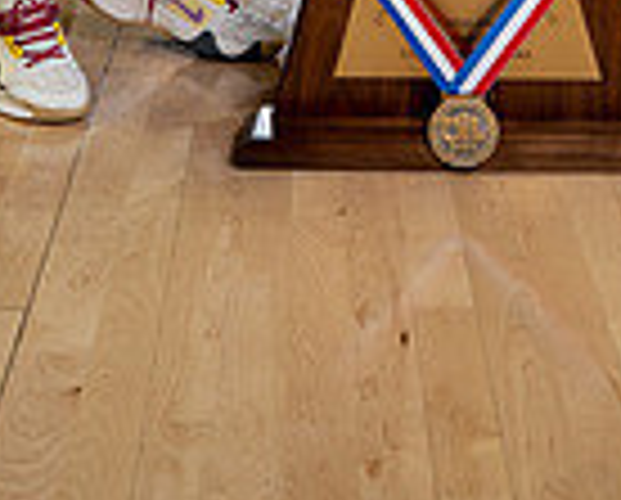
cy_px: -495
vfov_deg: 12.7
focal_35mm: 107
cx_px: 320
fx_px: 1971
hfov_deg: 17.9
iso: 250
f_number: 6.3
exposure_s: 1/250
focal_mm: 35
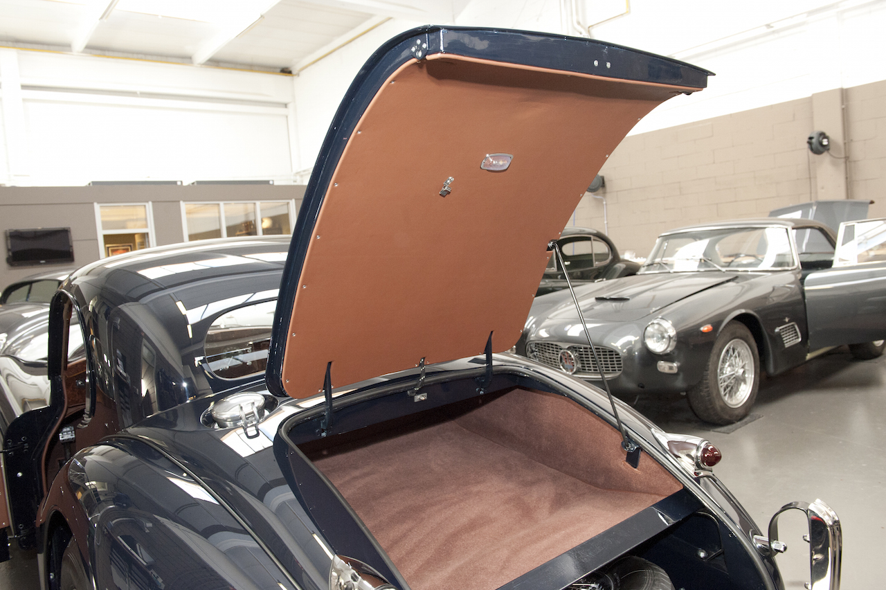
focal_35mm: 27
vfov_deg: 47.9
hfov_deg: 67.4
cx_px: 443
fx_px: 664
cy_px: 295
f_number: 6.3
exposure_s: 1/50
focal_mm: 27
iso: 3200
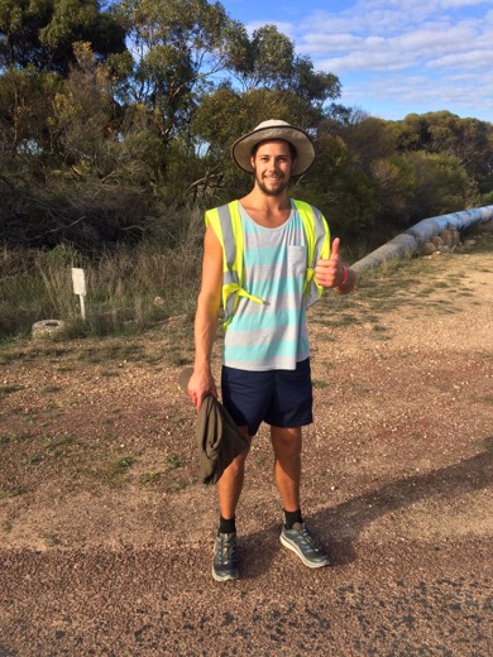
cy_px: 328
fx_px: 551
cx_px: 246
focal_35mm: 29
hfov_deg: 48.2
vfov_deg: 61.7
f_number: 2.2
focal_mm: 4.15
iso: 32
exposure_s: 1/1282
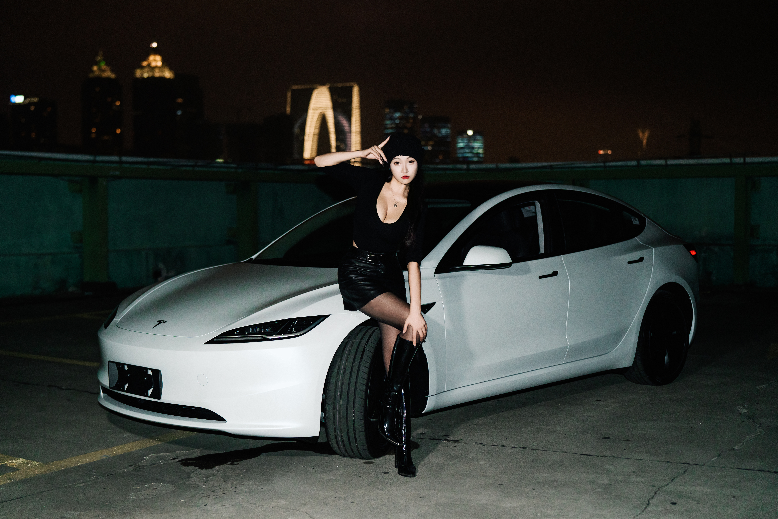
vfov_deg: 27.0
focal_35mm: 50
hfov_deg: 39.6
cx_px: 389
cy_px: 260
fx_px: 1080
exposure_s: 1/200
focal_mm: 50
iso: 1250
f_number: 2.2
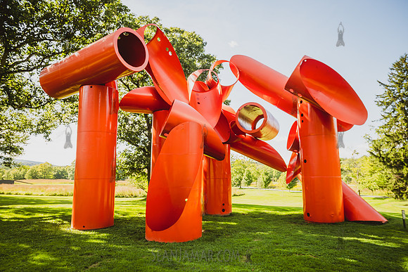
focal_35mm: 24
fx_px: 272
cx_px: 204
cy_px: 136
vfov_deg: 53.2
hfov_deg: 73.7
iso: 100
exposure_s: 1/125
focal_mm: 24
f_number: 5
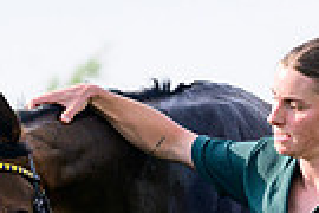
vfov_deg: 2.3
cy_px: 426
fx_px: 5334
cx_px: 306
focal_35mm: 602
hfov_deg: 3.4
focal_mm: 135
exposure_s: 1/1600
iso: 400
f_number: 5
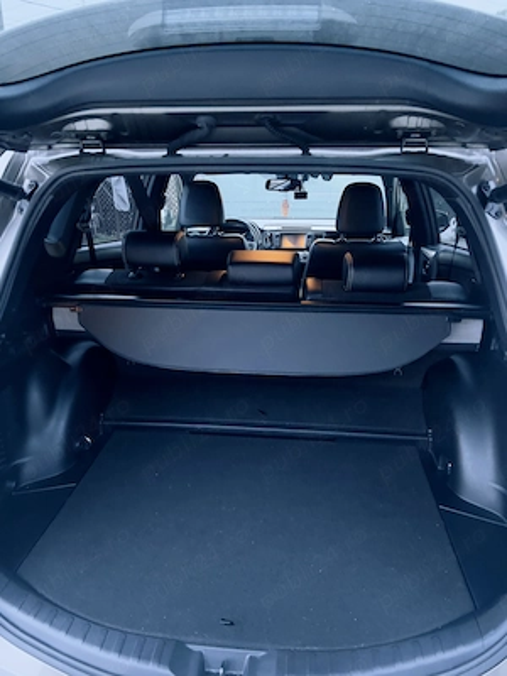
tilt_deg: -18.5
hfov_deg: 53.1
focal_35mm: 26
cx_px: 254
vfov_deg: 67.3
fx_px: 508
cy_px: 338
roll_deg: +0.7
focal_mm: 5.7
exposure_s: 1/30
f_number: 1.5
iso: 800
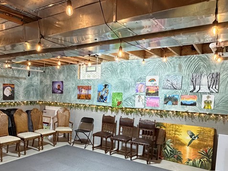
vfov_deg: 46.3
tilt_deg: -5.7
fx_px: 197
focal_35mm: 30
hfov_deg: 59.2
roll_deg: -0.4
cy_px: 109
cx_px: 84
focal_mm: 2.22
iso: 500
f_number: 2.2
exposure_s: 1/60
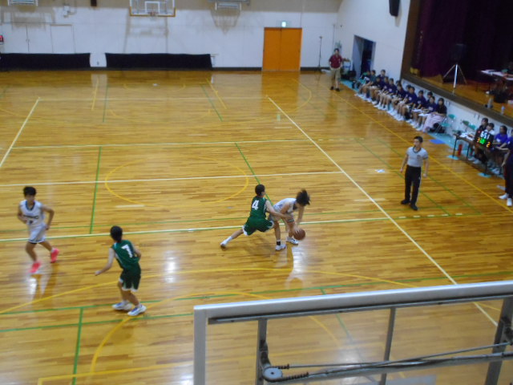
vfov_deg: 36.8
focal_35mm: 39
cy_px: 192
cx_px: 256
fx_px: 578
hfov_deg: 47.9
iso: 800
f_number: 3.9
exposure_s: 1/80
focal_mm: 6.7
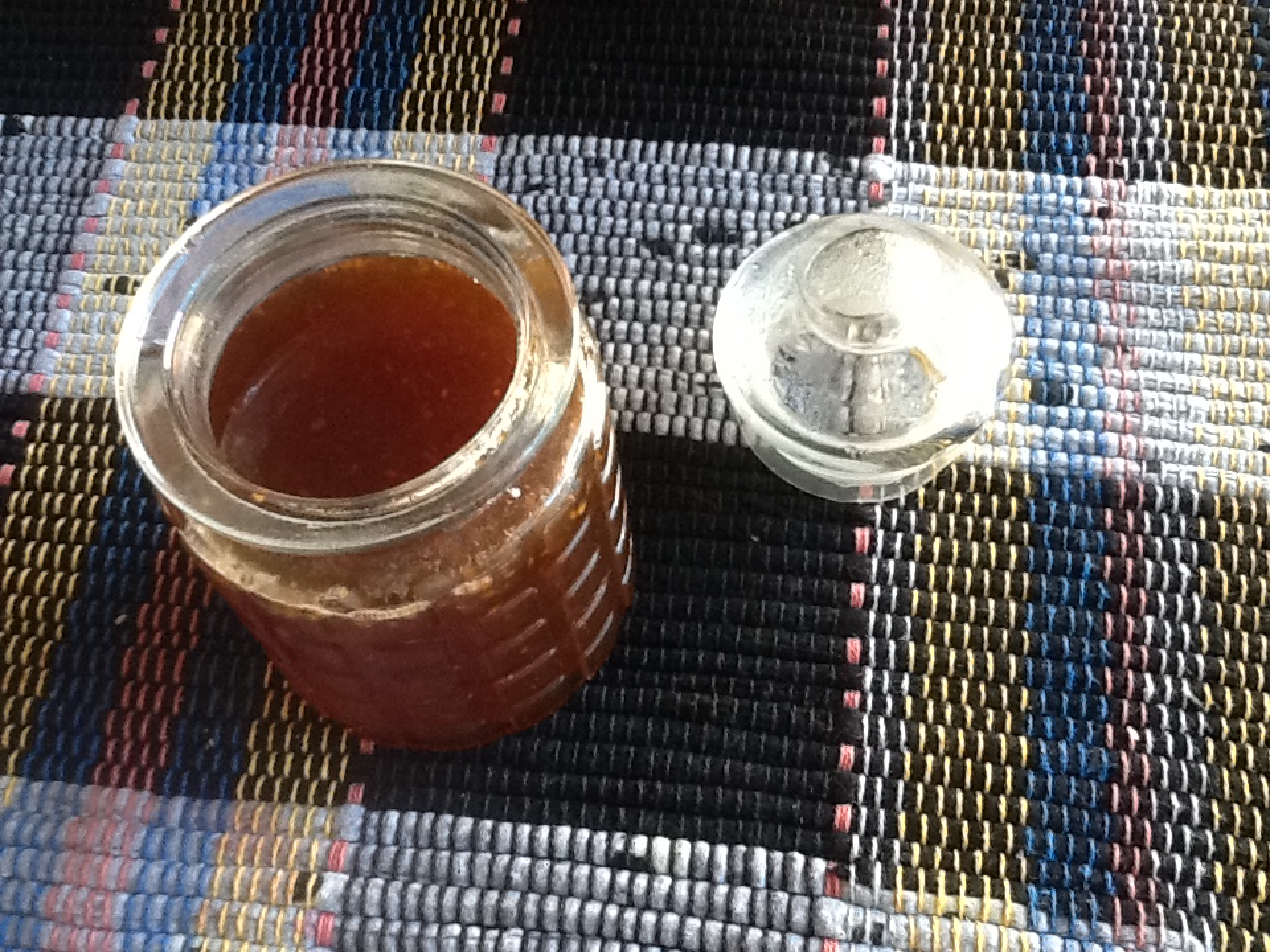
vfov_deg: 32.9
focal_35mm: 44
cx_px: 635
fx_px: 1614
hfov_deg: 42.9
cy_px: 476
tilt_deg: -61.6
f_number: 2.4
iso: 160
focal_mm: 2.03
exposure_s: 1/30
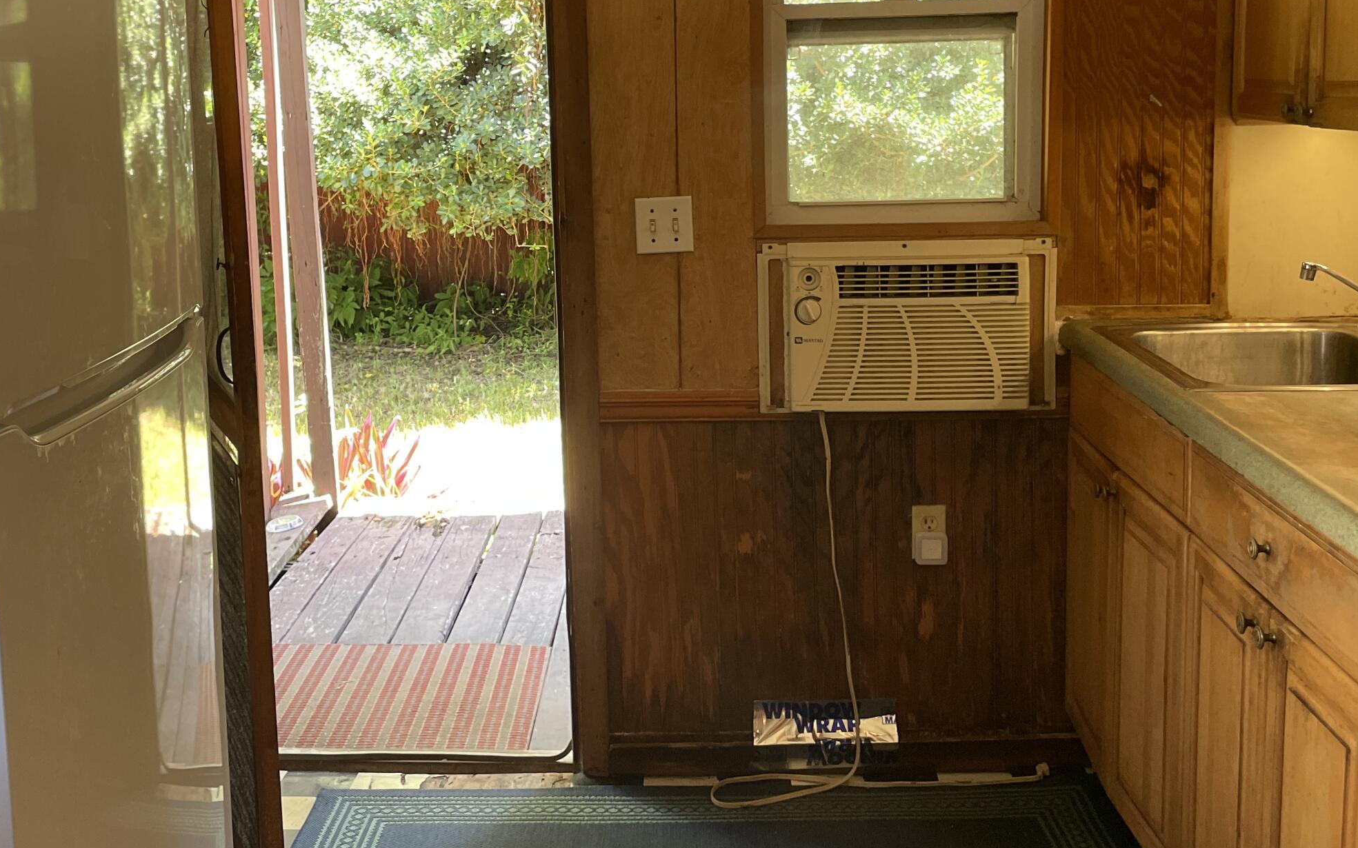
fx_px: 1554
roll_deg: +0.9
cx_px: 644
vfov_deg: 30.3
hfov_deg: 47.2
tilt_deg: -8.7
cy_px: 272
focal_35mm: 42
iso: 125
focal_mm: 4.2
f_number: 1.6
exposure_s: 1/121
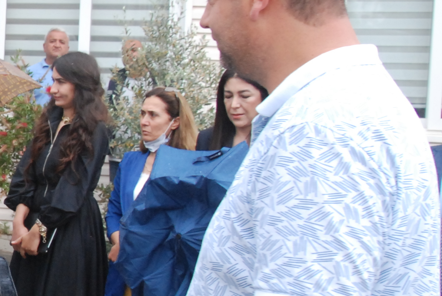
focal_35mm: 99
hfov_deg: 18.6
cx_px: -196
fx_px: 1212
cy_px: 153
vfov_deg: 13.9
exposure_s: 1/250
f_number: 8
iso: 640
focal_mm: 21
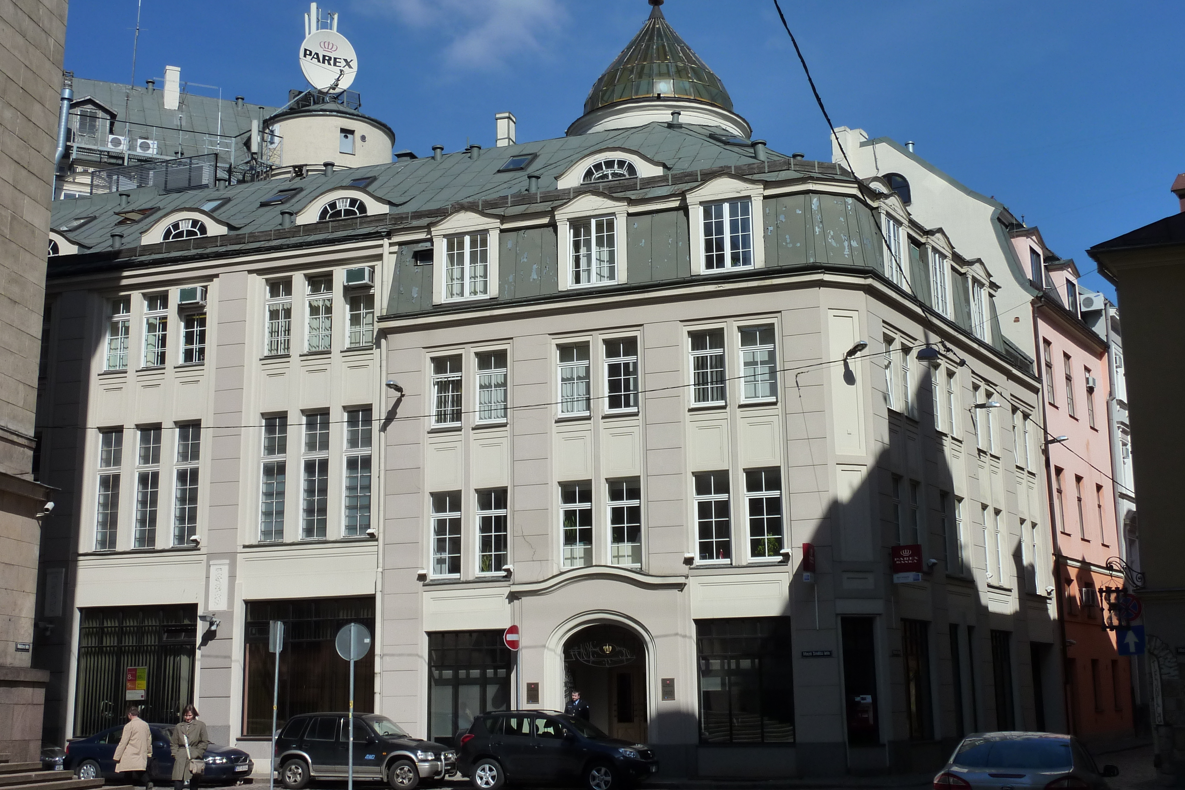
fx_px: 1448
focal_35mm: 44
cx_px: 595
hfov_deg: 44.5
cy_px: 380
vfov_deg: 30.5
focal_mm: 6.9
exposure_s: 1/640
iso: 125
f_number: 5.6
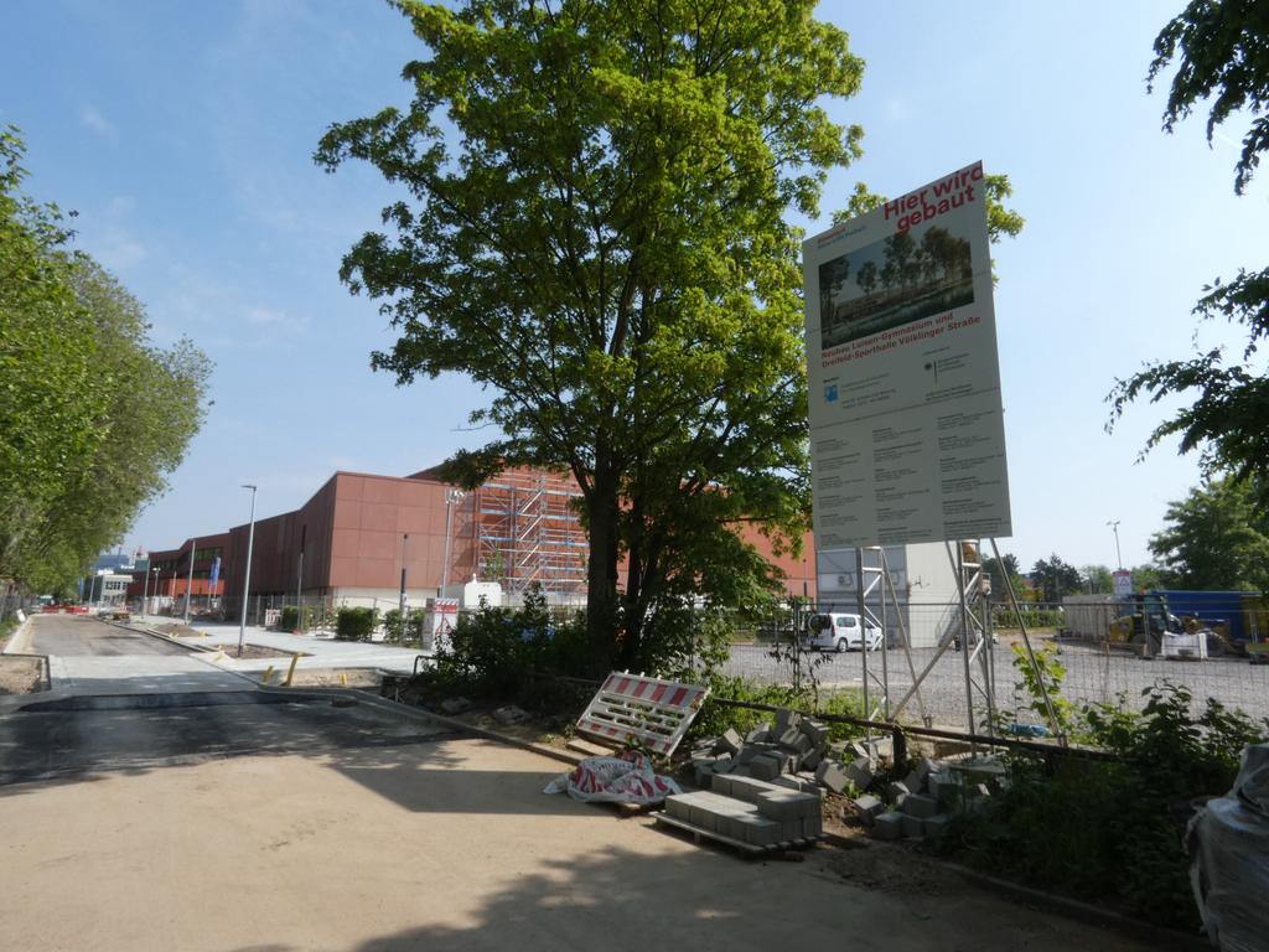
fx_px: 733
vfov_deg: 66.0
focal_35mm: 20
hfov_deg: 81.7
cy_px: 476
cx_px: 634
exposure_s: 1/160
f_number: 8
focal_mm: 3.6
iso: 80
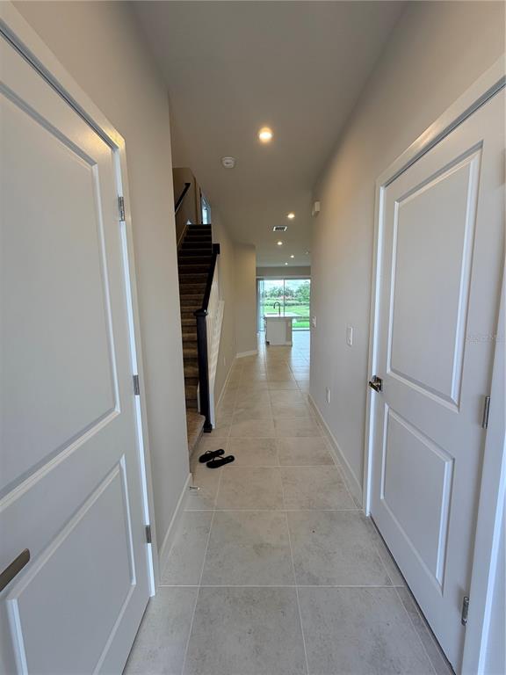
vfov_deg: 102.1
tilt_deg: -6.8
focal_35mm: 14
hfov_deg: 85.7
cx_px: 253
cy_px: 338
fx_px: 273
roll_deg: +1.5
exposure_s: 1/120
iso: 100
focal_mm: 2.22
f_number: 2.2
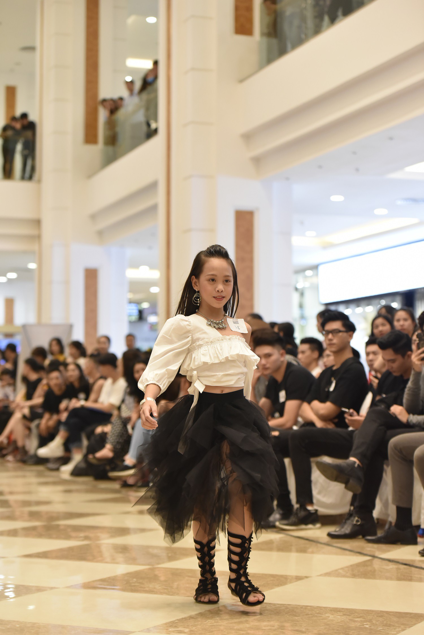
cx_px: 212
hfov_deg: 17.5
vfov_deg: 26.0
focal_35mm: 78
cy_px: 318
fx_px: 1377
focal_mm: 78
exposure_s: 1/320
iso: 3200
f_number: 3.2
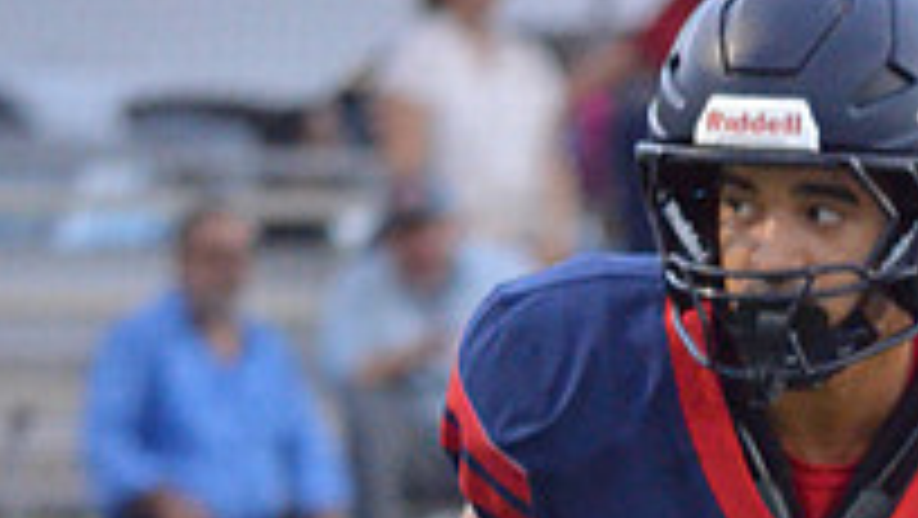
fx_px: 21151
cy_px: 1302
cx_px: 842
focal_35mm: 868
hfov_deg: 2.5
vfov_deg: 1.4
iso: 3600
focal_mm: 195
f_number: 5
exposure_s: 1/500
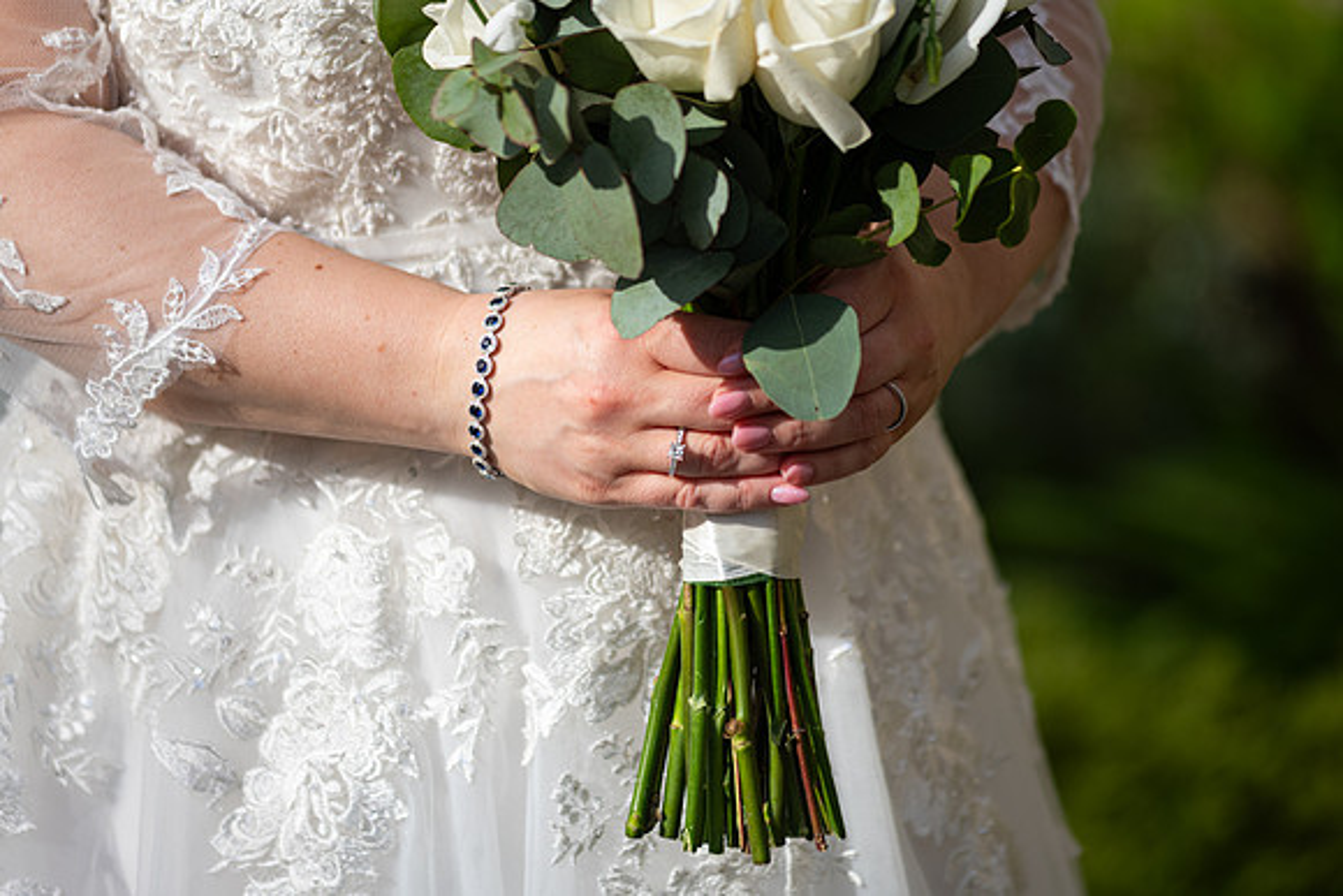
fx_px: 7463
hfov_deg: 10.3
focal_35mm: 200
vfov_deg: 6.9
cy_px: 448
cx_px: 672
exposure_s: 1/1000
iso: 200
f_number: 3.5
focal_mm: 200
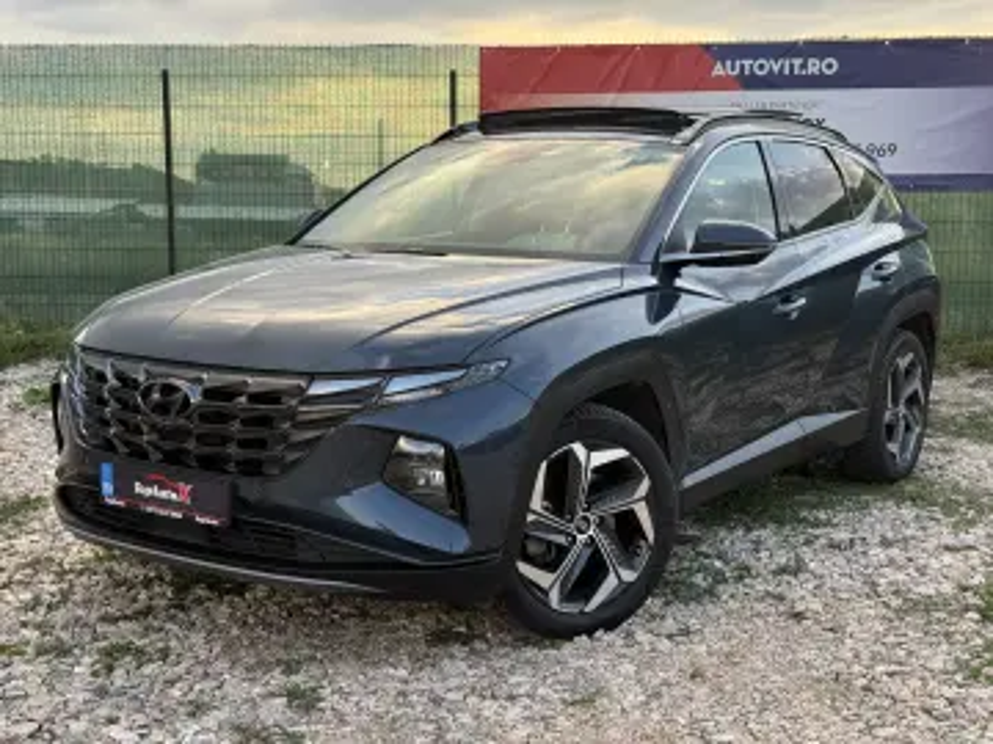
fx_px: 1377
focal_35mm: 48
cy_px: 372
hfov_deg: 39.7
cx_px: 496
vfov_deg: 30.3
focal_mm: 6.76
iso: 64
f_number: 1.78
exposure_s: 1/527
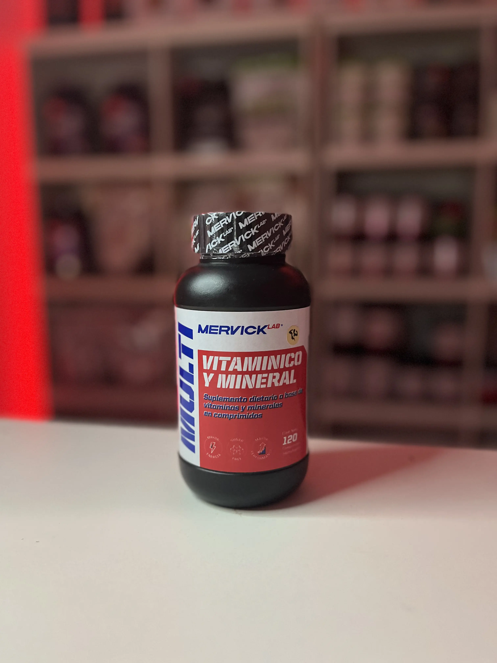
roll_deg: +0.8
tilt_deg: -9.1
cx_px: 248
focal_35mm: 26
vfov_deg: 67.3
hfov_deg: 53.1
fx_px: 498
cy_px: 332
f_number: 1.6
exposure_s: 1/33
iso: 500
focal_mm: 5.1
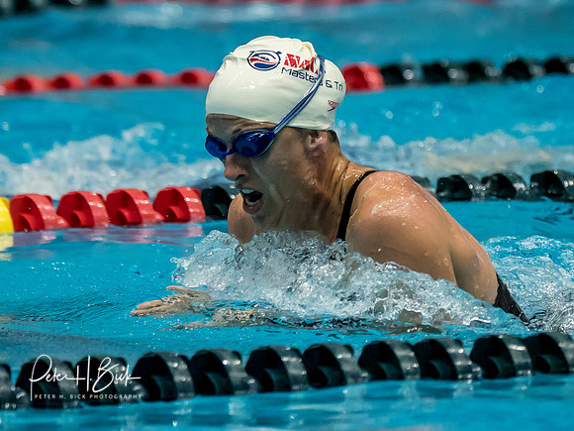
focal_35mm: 781
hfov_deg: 2.5
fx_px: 12944
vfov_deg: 1.9
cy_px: 177
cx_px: 335
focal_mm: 200
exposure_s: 1/1000
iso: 2500
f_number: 2.8
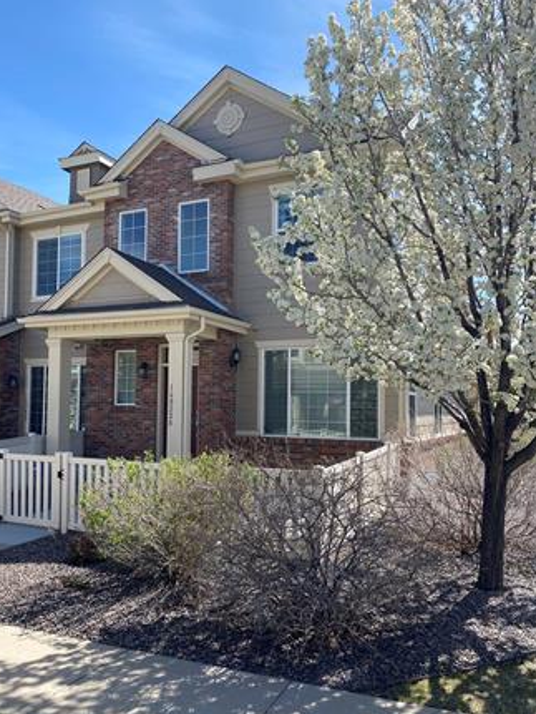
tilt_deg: +2.3
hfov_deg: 48.2
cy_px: 384
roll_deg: -2.0
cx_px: 246
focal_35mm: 29
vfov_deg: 61.6
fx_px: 598
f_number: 1.8
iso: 32
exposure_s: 1/1543
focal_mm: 4.25
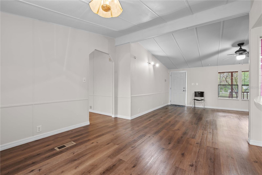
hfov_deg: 96.7
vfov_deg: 73.7
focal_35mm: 16
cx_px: 131
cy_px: 88
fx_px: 116
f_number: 8
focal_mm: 16
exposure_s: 1.3
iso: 125
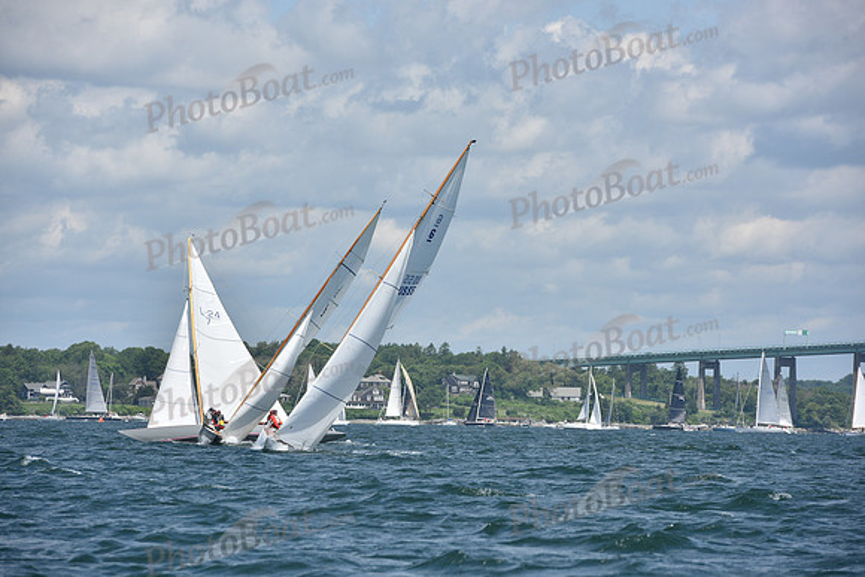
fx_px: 4806
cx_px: 432
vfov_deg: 6.9
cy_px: 288
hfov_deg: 10.3
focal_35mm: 200
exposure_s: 1/1250
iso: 250
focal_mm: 200
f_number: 8
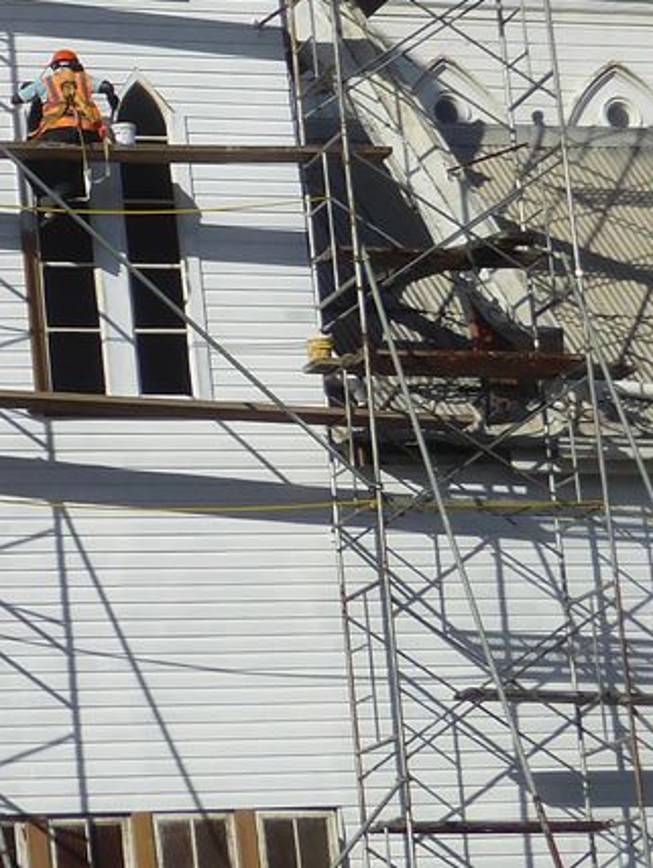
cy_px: 201
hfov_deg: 9.8
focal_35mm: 146
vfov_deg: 13.5
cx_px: -376
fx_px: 3667
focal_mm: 6.7
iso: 80
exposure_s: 1/1600
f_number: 3.7
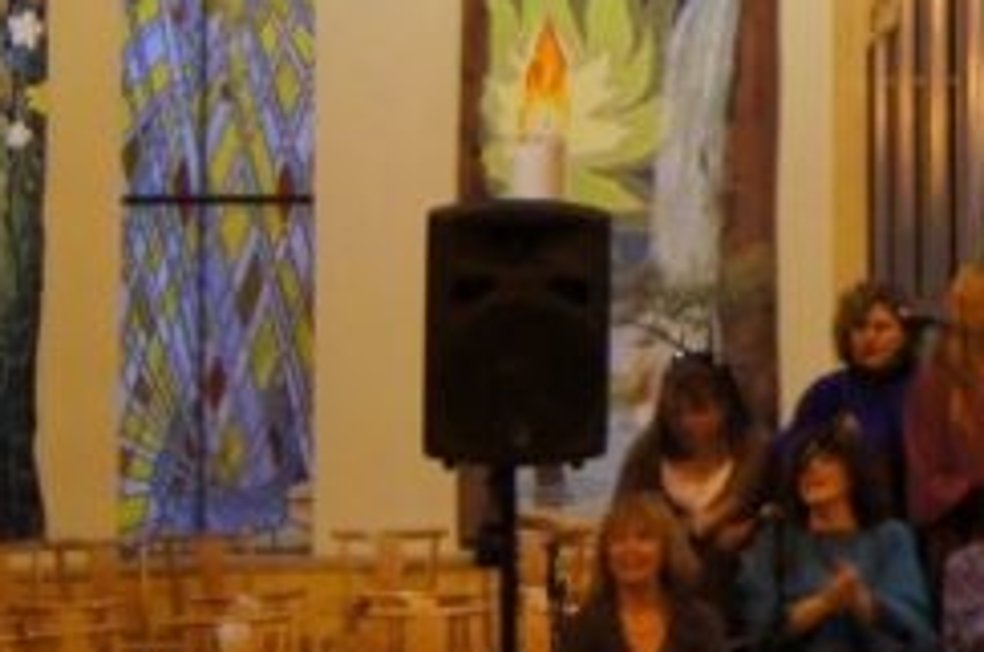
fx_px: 5401
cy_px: -117
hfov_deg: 10.0
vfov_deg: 6.9
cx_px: 1640
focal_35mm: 198
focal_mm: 30
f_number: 4.5
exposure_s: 1/60
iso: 1600
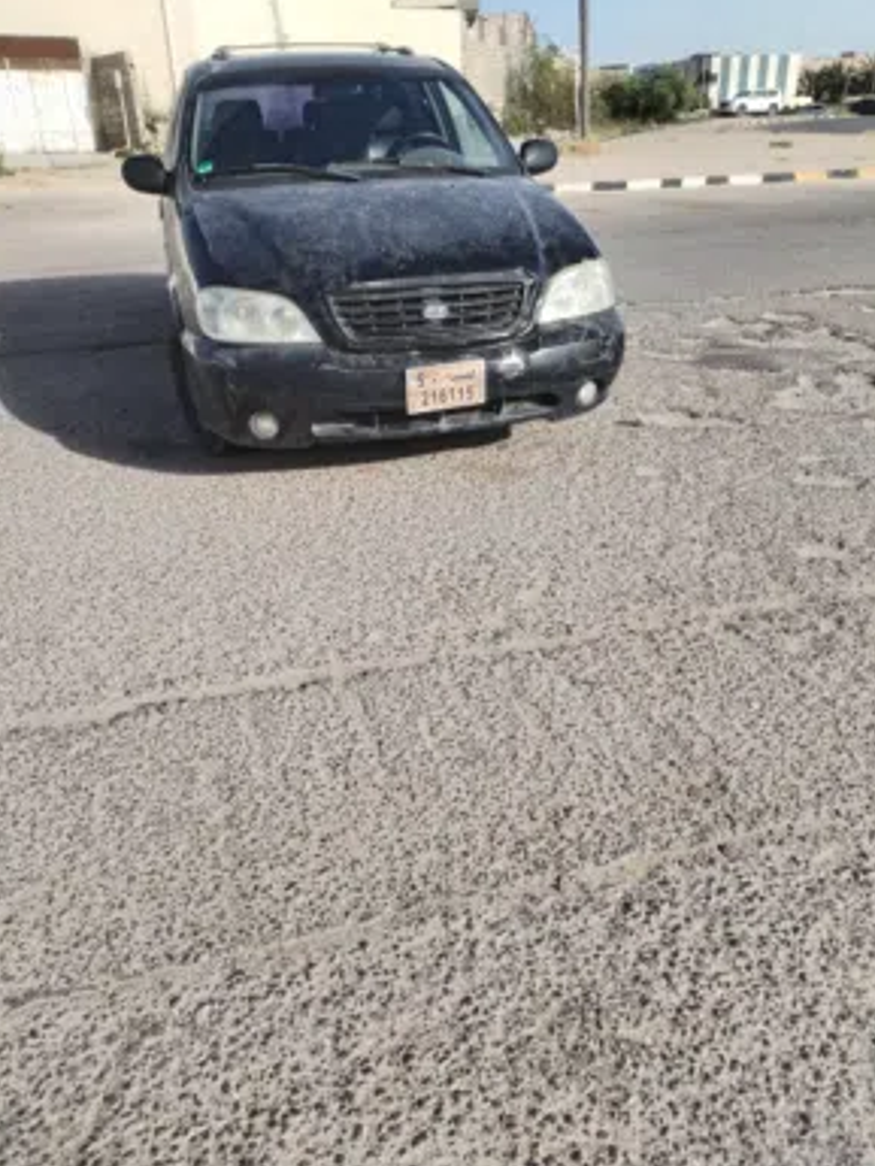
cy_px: 578
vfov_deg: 65.3
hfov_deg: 51.4
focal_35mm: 27
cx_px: 424
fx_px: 909
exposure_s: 1/899
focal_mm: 4.75
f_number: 1.8
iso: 100
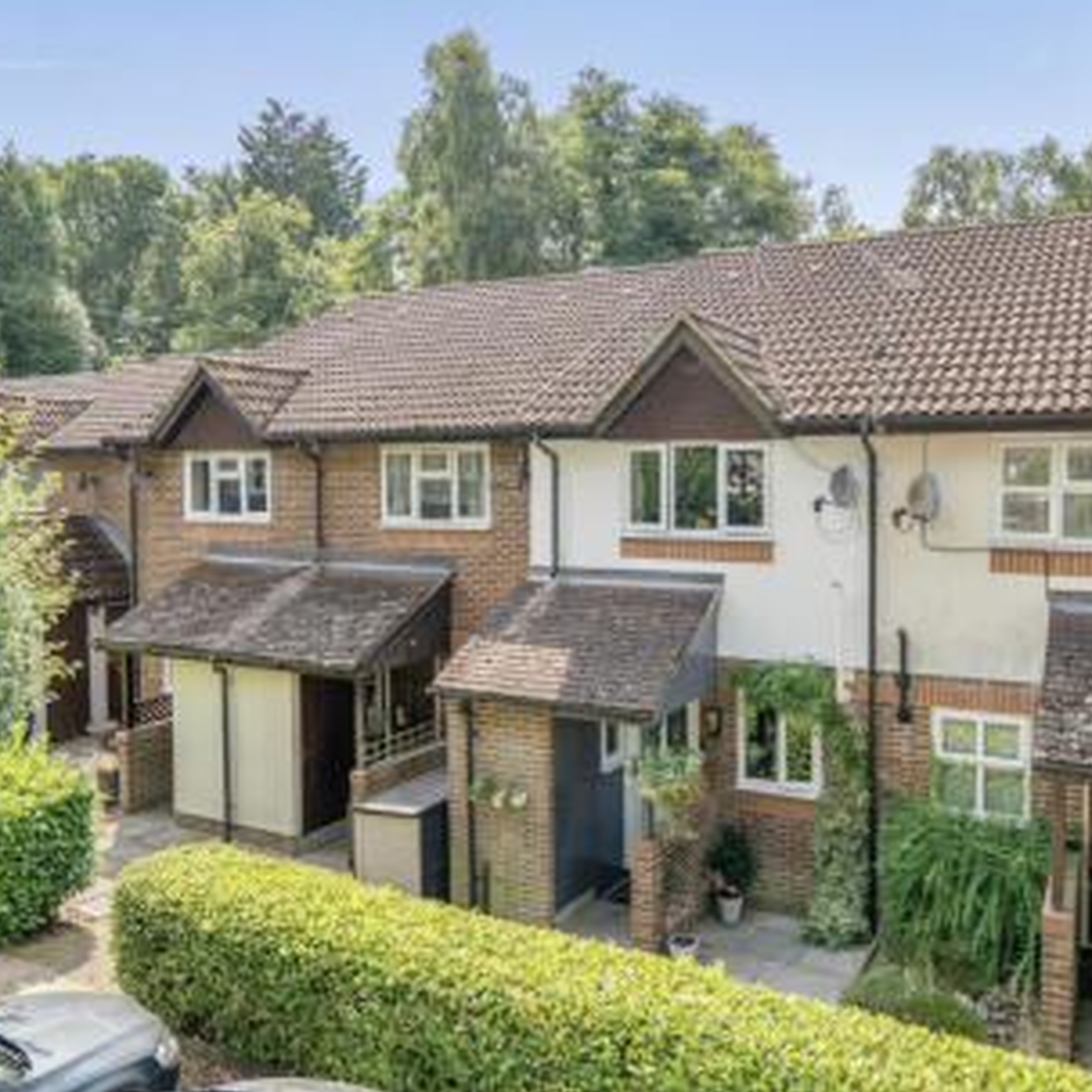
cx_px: 692
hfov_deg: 64.0
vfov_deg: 65.0
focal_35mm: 24
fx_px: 857
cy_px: 524
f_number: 4
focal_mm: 12
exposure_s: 1/1600
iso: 400
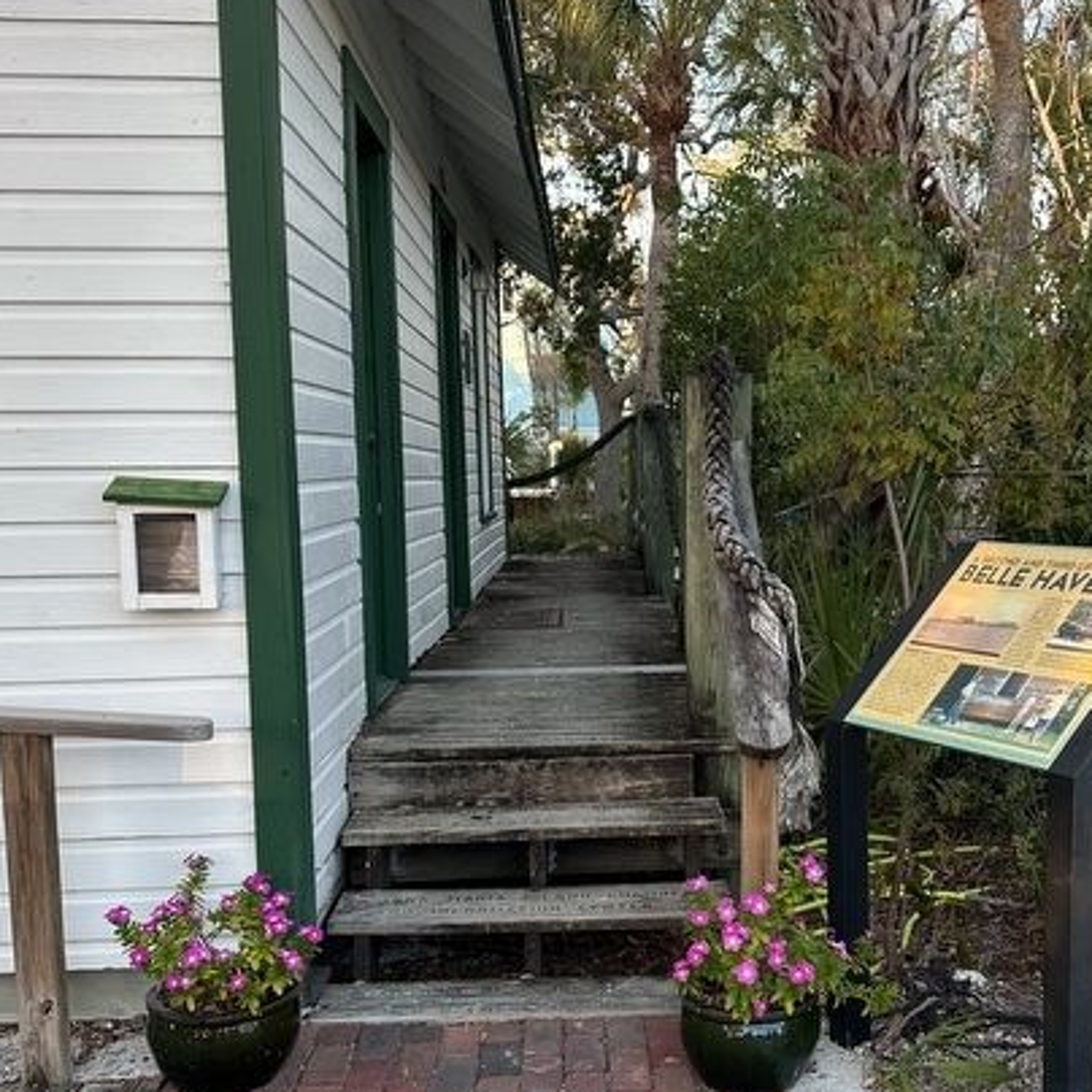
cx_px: 730
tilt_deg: -6.7
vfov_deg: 39.9
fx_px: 1499
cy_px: 643
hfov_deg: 39.5
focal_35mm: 42
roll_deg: -0.4
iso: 64
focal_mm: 6.86
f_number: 1.78
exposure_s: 1/150
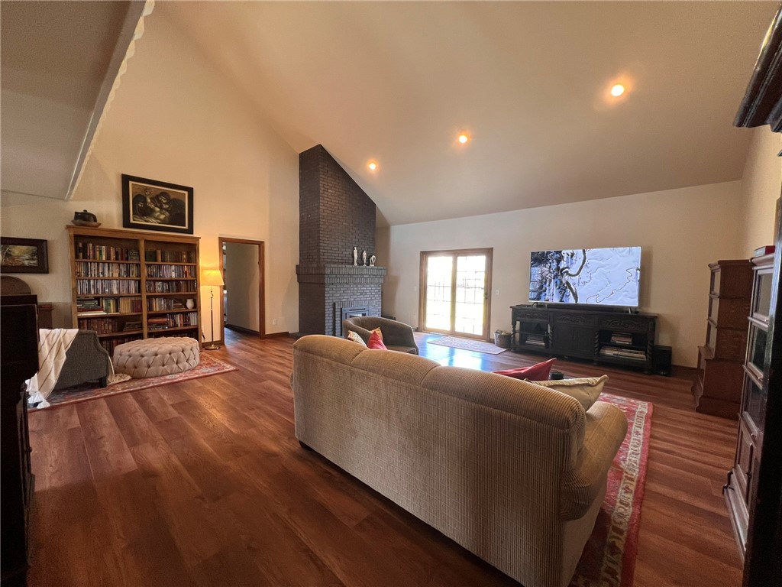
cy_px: 294
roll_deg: -0.8
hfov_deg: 106.2
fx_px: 294
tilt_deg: -3.4
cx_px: 391
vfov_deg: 89.9
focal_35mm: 13
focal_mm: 1.57
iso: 250
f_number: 1.8
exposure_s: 1/60
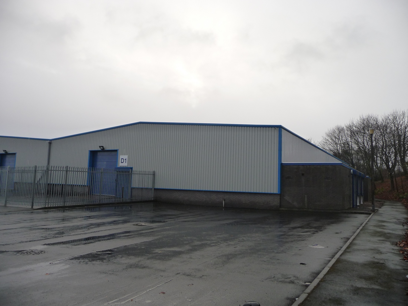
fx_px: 330
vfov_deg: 49.7
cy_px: 153
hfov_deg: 63.4
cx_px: 204
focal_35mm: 28
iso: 160
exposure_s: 1/400
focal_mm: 4.7
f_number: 3.3
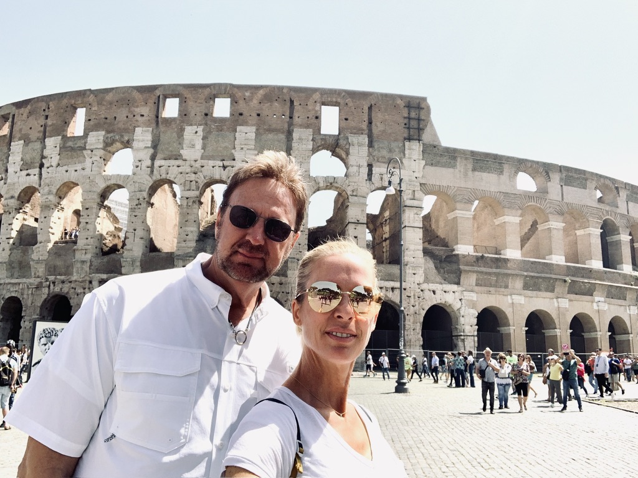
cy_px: 239
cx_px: 319
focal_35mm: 32
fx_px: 590
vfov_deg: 44.2
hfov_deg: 56.8
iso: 16
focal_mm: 2.87
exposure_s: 1/673
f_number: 2.2
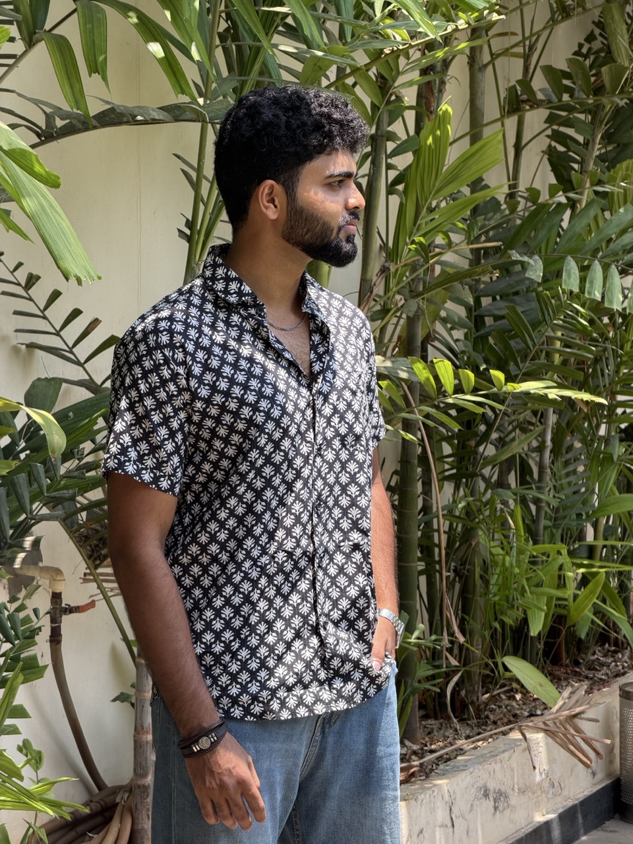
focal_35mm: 100
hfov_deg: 14.8
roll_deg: +0.1
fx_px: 2438
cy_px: 422
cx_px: 316
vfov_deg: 19.6
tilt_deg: -3.7
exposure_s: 1/184
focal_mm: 16.89
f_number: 2.8
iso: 50
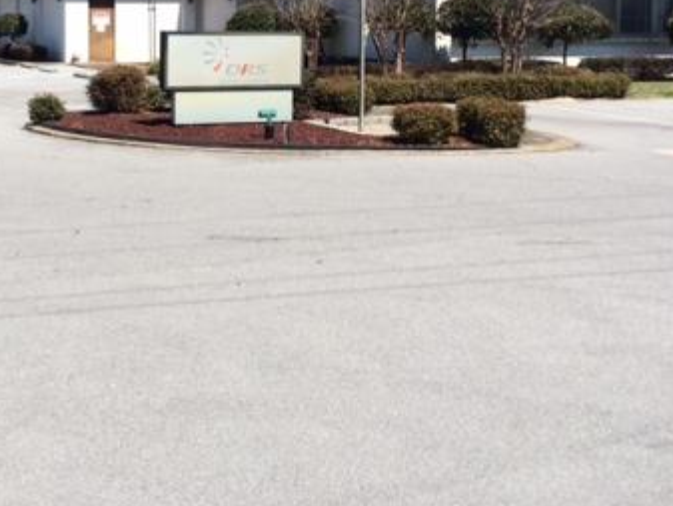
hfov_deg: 33.6
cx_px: 246
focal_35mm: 57
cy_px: 64
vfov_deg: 25.0
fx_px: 1109
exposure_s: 1/2933
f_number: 2.2
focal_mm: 4.12
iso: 40
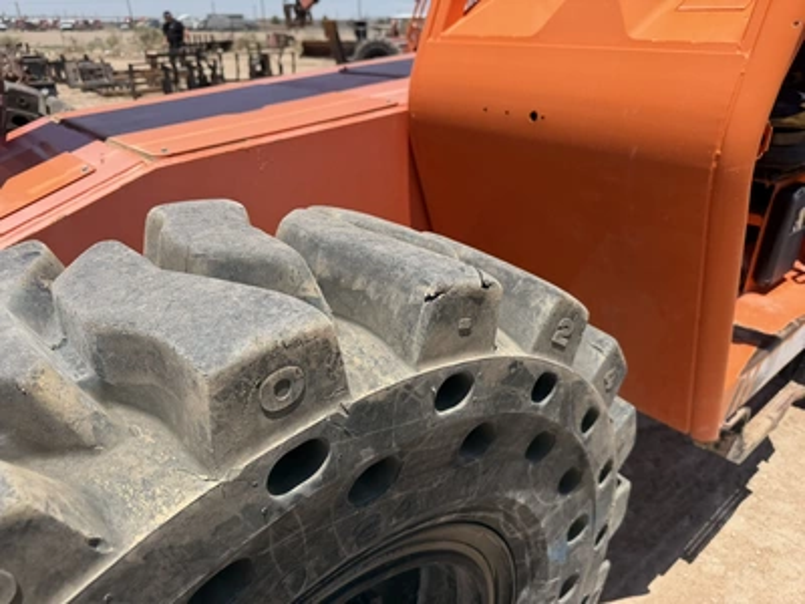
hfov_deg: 71.6
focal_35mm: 24
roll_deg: +0.1
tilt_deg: -27.6
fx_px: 558
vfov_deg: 56.8
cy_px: 302
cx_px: 402
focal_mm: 6.76
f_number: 1.78
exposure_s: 1/3584
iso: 80
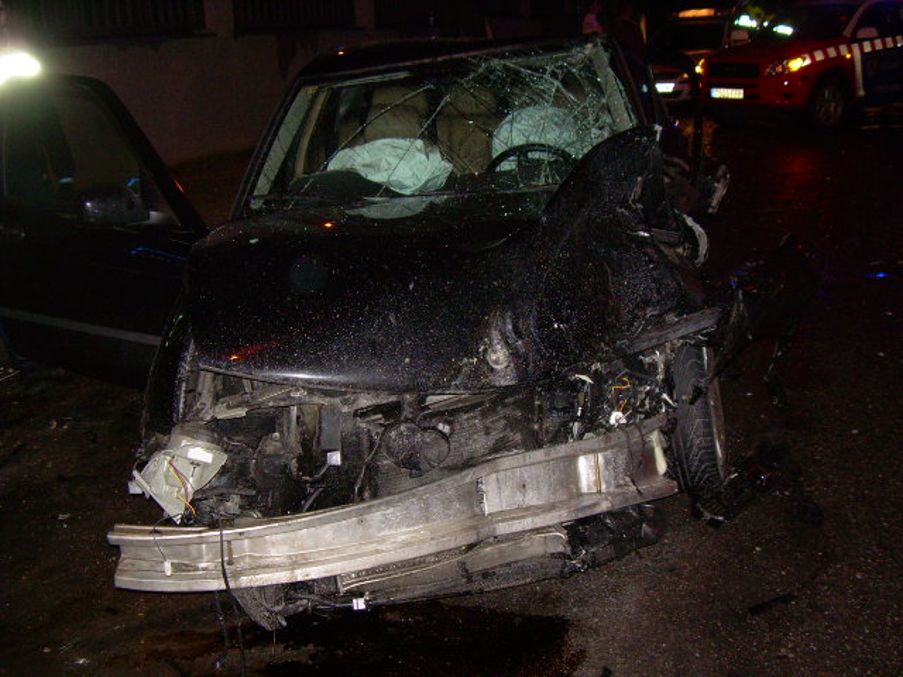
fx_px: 991
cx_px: 452
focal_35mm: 38
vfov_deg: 37.7
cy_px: 338
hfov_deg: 49.0
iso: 200
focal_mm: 6.3
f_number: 2.8
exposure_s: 1/60
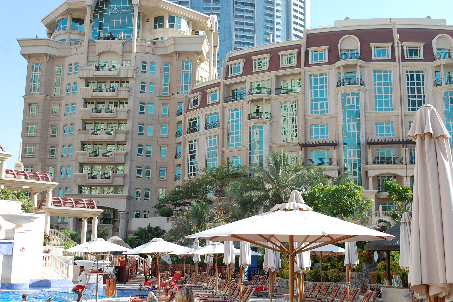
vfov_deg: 29.8
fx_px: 566
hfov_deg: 43.6
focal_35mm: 45
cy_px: 151
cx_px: 226
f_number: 9
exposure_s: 1/250
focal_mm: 30
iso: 200
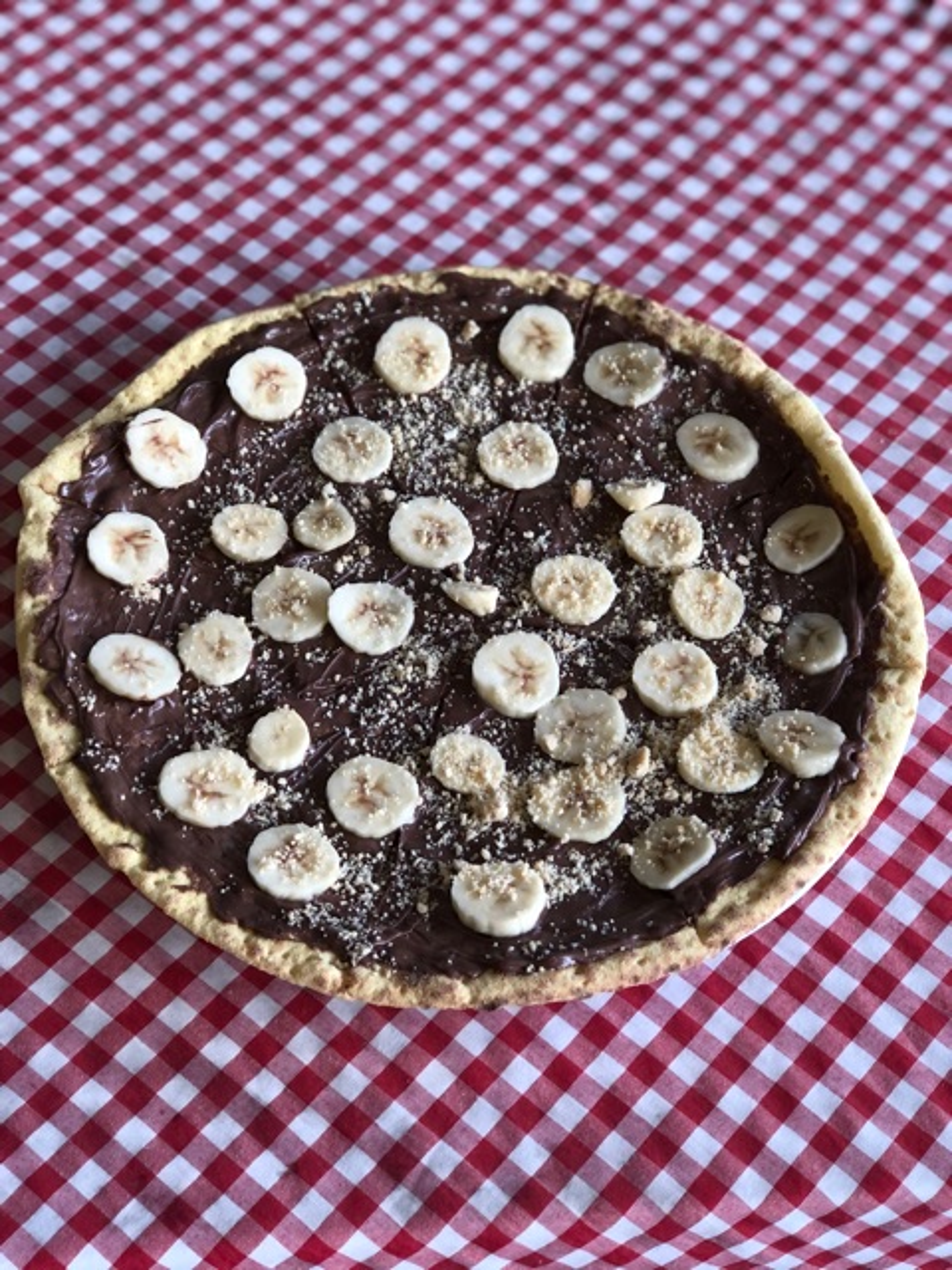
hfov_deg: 25.7
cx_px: 476
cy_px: 635
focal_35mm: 57
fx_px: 2090
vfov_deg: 33.8
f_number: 2.8
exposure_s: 1/33
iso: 32
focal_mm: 6.6
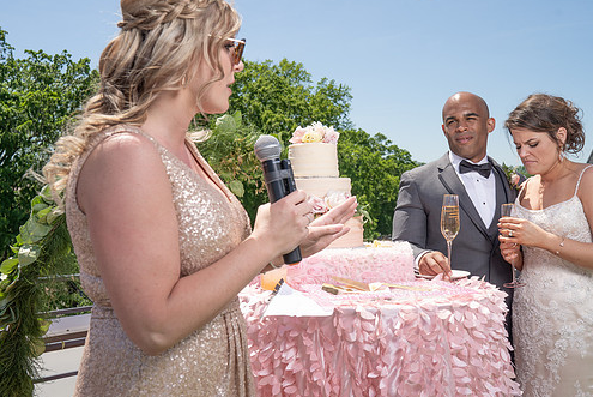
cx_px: 318
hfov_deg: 46.3
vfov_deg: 32.0
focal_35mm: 42
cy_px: 189
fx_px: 692
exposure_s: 1/250
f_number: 7.1
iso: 50
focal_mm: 35
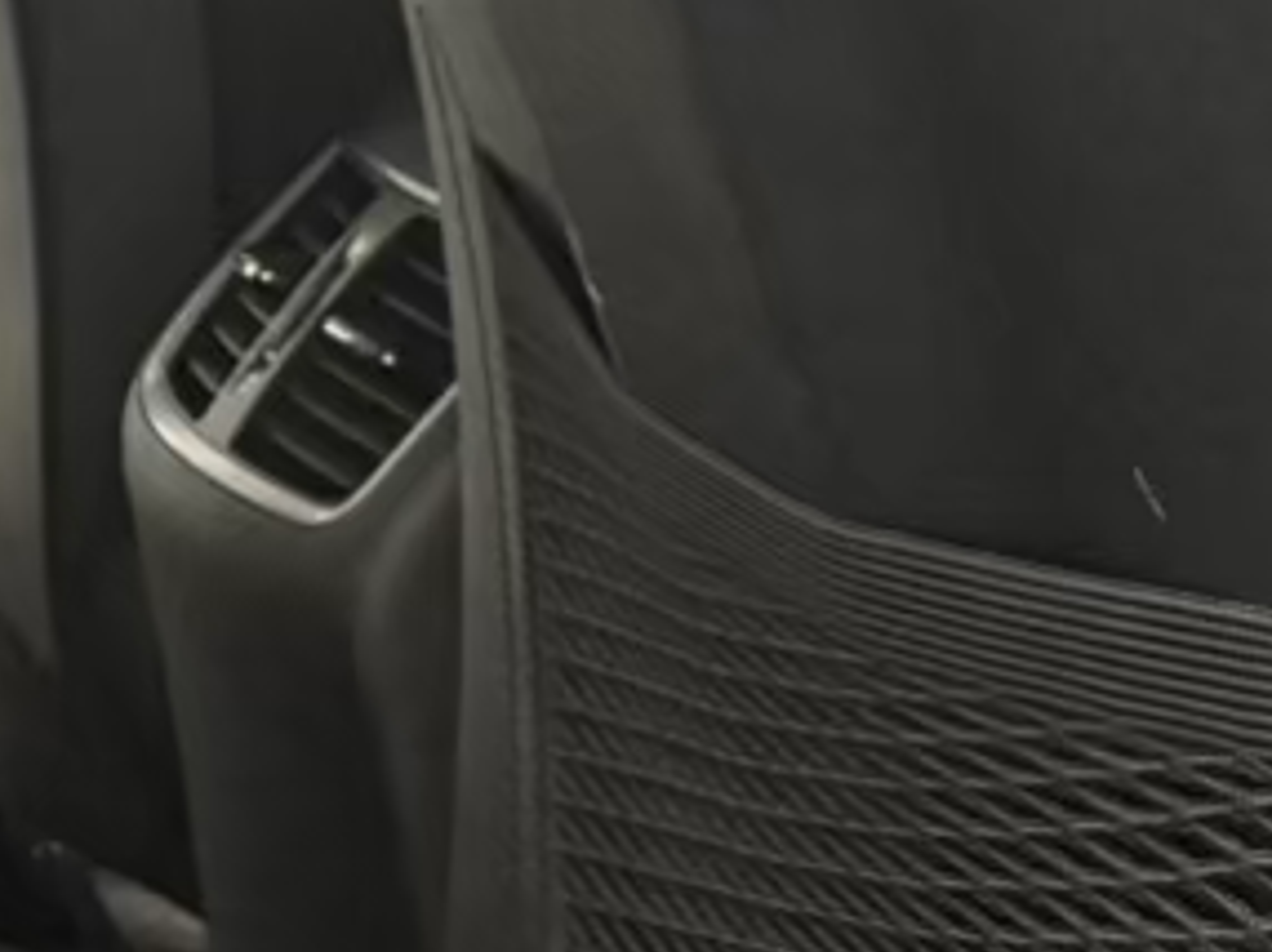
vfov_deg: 10.3
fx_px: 5287
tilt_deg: -15.6
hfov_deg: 11.1
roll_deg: -0.8
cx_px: -1959
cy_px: 194
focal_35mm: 144
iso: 400
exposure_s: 1/50
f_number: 1.78
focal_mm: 6.76
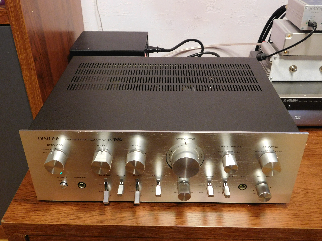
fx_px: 335
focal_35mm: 36
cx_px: 161
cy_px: 120
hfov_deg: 51.4
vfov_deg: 39.7
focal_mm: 6.3
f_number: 3.5
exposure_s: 1/10
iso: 400
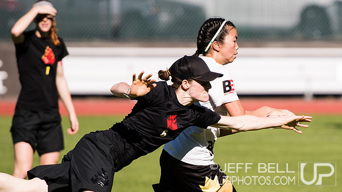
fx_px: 4883
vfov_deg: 2.3
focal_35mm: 539
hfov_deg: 4.0
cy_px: 115
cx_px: 242
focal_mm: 200
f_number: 2.8
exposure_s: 1/2000
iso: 100
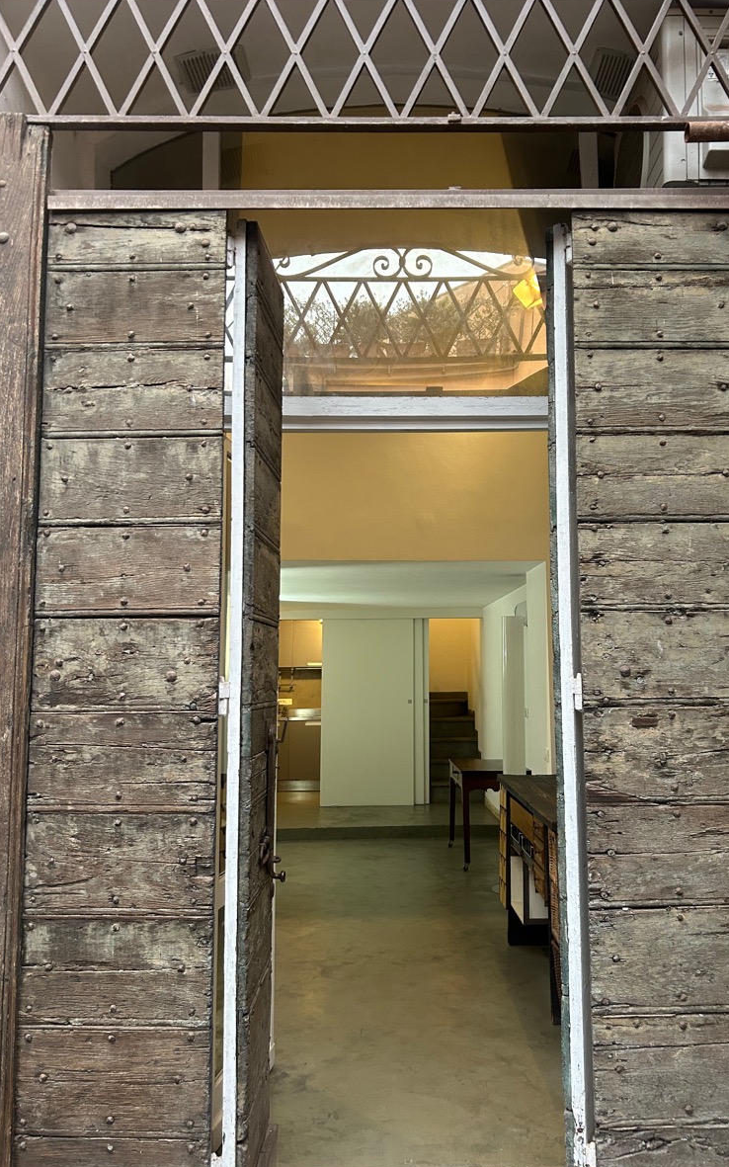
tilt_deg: +7.4
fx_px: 890
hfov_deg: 44.4
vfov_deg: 66.5
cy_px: 579
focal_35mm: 28
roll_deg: -0.3
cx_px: 426
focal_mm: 5.7
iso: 200
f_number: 1.5
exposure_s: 1/50
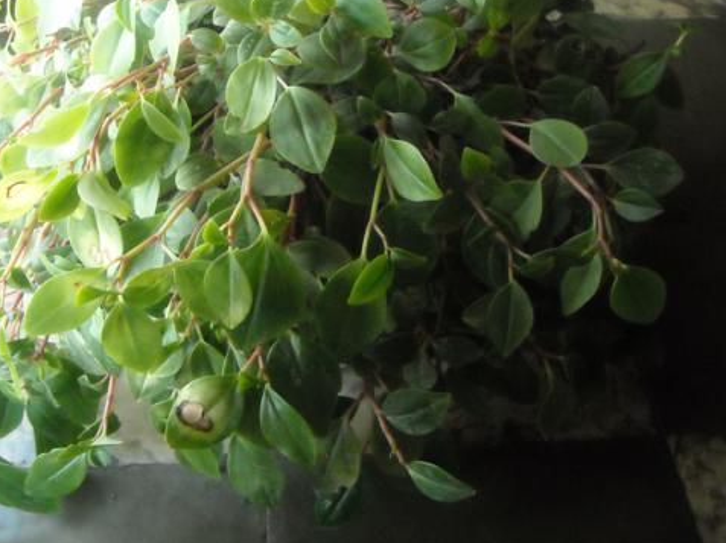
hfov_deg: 40.1
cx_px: 265
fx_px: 985
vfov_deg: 30.6
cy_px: 186
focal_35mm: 47
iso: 616
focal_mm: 5.7
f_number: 2.8
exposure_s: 1/141
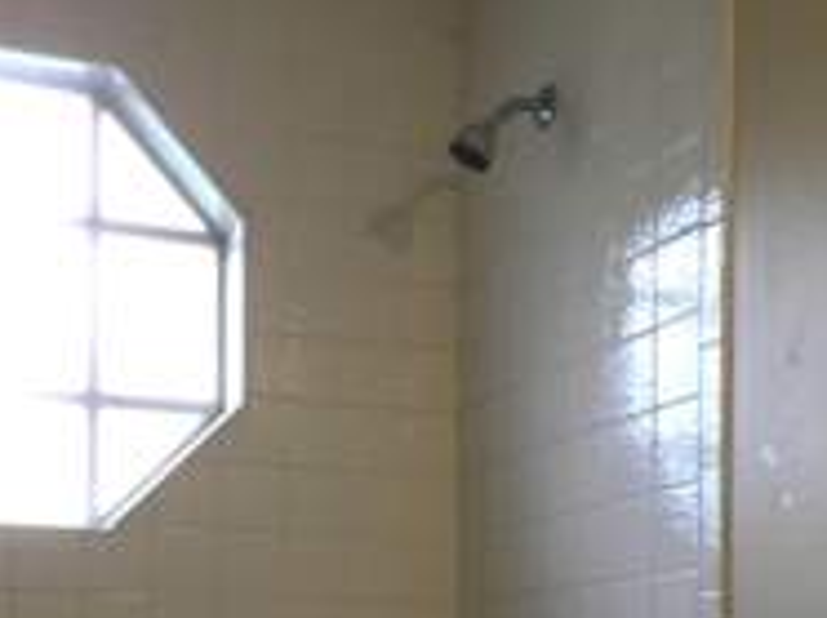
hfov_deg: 31.2
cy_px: 709
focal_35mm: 62
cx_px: 414
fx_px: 1479
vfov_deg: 22.1
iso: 110
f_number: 3.3
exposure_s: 1/30
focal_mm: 4.3
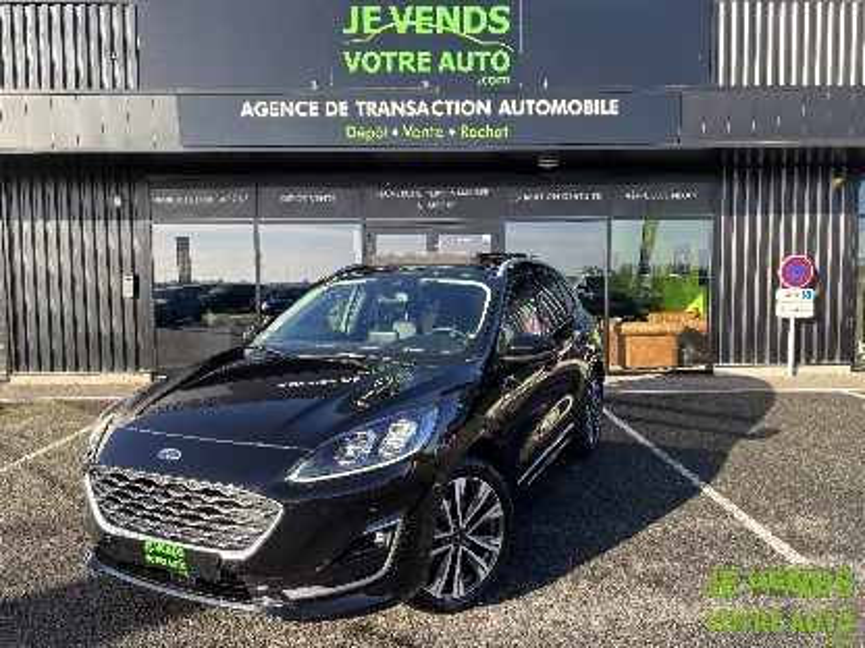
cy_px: 324
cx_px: 432
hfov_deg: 67.3
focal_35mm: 26
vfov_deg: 53.1
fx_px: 650
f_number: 1.6
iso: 50
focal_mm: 5.96
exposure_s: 1/615
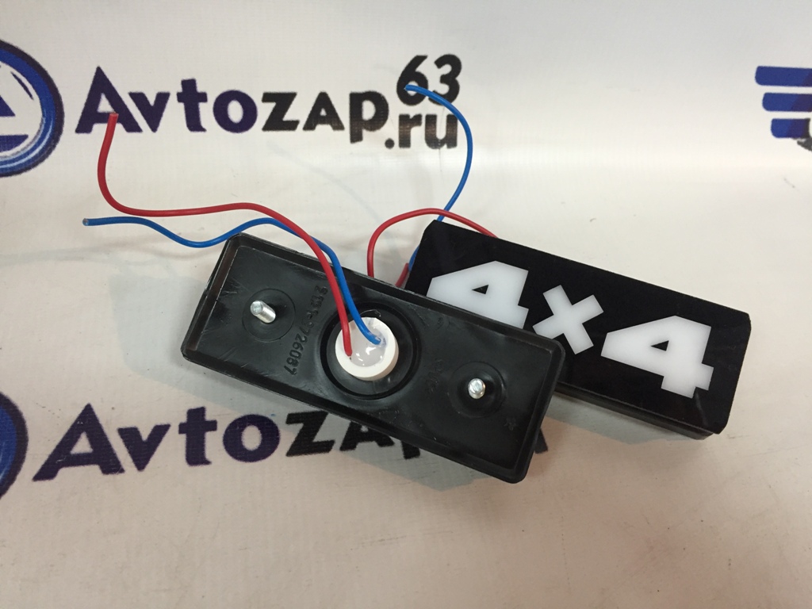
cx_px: 406
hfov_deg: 61.7
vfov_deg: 48.2
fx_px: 680
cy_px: 304
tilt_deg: -48.0
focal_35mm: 29
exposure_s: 1/33
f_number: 2.2
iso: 160
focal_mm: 4.15
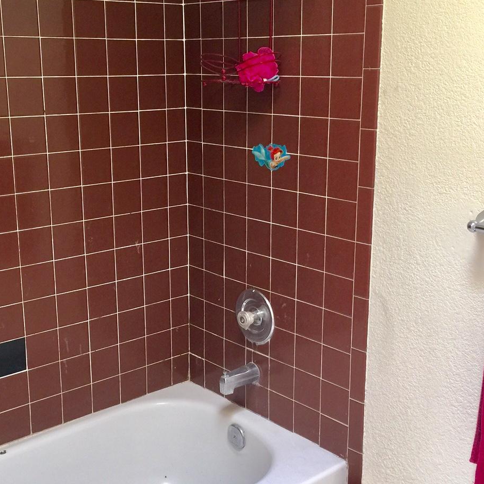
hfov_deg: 36.8
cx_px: 220
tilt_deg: -14.1
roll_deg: -0.6
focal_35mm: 46
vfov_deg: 36.8
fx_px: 728
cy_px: 248
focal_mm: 4.15
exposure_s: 1/30
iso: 40
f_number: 2.2
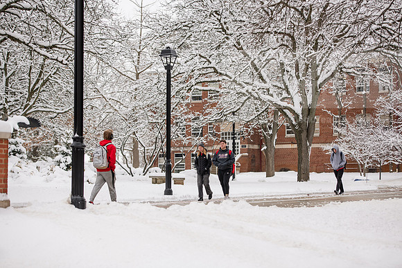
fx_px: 961
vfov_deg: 15.9
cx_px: 201
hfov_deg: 23.6
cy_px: 134
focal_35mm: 86
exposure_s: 1/320
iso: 100
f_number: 3.5
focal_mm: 86
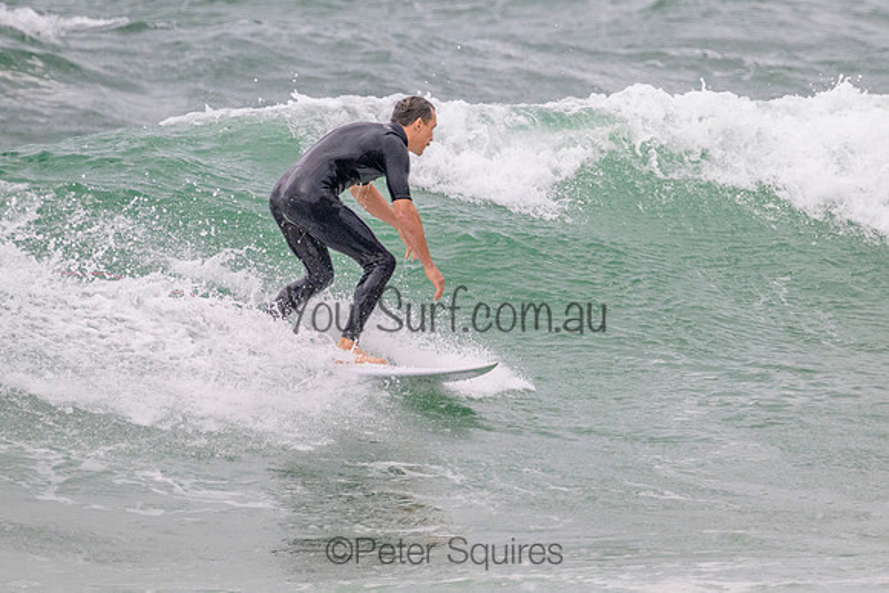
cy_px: 190
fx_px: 26858
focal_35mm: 1087
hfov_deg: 1.9
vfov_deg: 1.3
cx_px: 497
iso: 2200
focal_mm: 800
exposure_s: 1/2000
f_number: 11
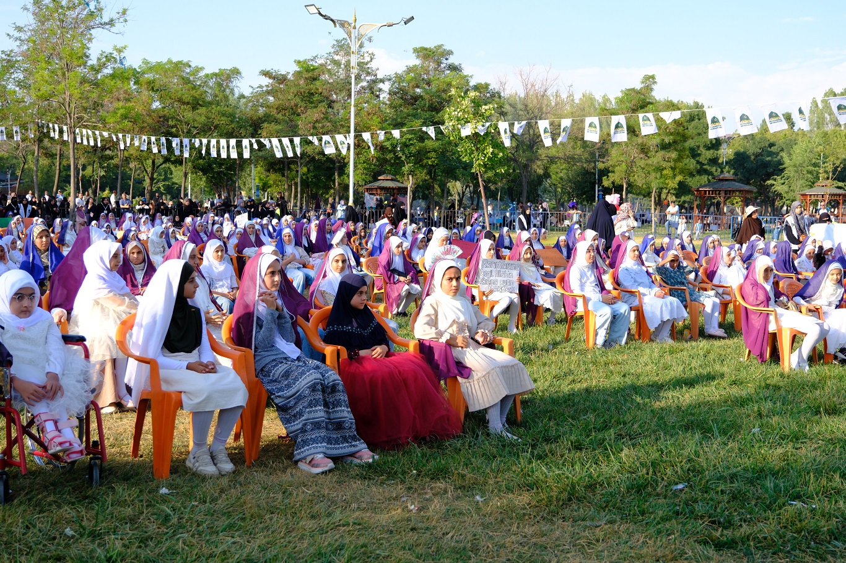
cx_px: 423
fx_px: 963
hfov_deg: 47.4
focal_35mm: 41
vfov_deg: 32.6
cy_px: 282
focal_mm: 27.5
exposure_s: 1/500
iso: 200
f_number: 4
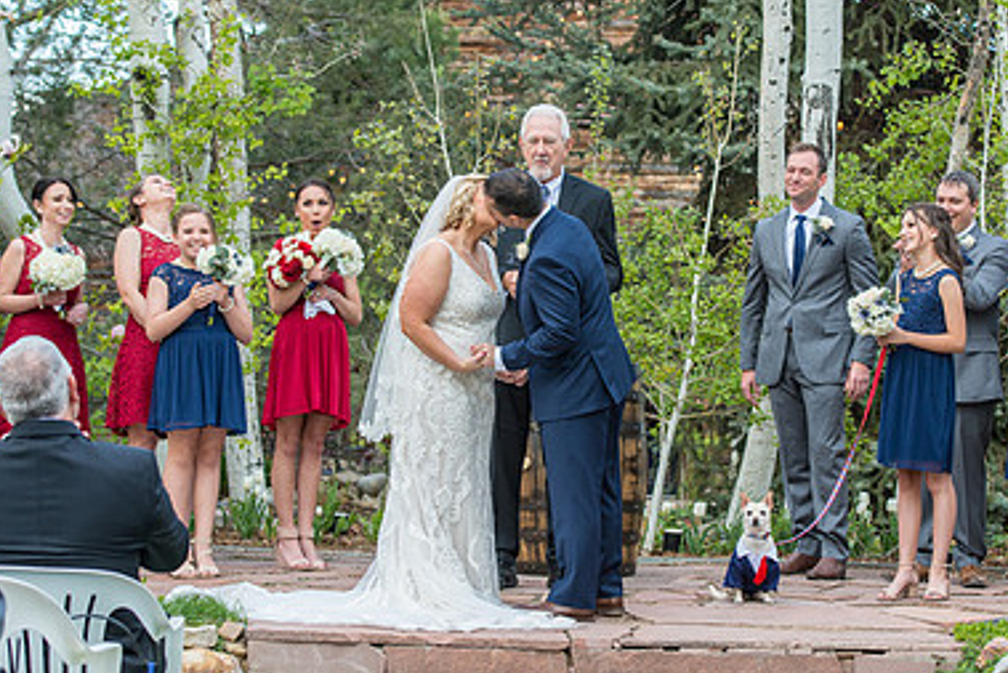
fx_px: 2997
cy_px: 294
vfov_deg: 12.8
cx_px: 606
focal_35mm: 107
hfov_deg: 19.1
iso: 400
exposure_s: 1/200
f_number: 5
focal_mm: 70
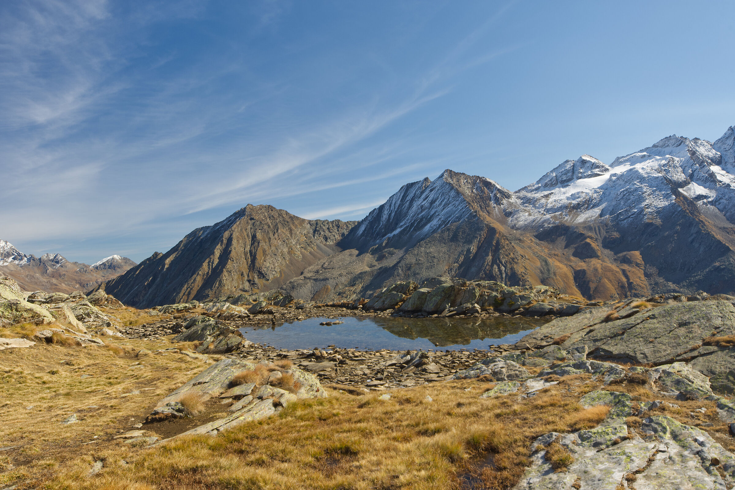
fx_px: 613
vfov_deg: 43.6
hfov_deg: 61.9
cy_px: 245
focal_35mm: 30
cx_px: 368
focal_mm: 20
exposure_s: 1/40
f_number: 11
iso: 100
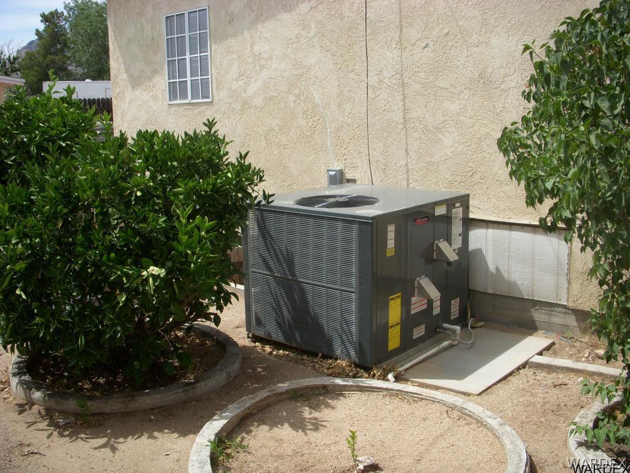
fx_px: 692
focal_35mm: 38
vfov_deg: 37.7
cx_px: 315
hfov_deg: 49.0
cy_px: 236
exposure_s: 1/800
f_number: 3.3
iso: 100
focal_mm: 6.3
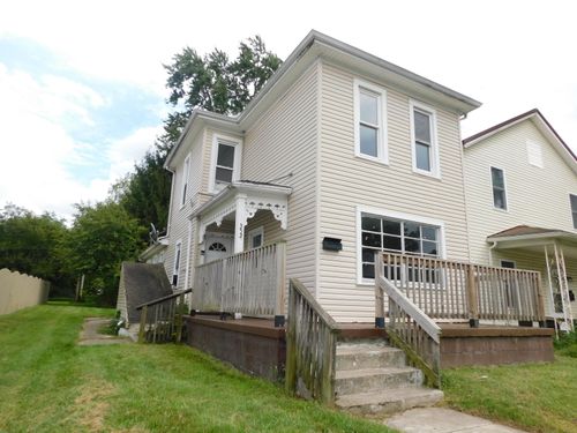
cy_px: 216
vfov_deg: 58.9
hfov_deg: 73.9
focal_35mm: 23
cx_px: 288
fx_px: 383
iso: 125
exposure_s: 1/640
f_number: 3
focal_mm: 4
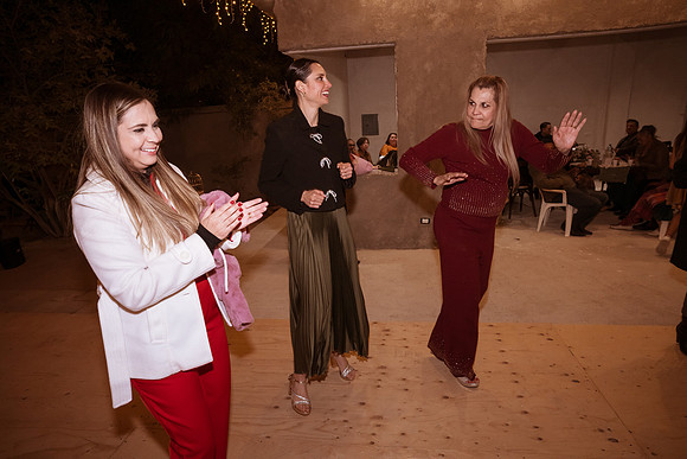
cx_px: 344
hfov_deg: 84.0
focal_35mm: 20
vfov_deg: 62.0
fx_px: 382
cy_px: 230
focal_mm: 20
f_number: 6.3
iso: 3200
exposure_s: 1/80
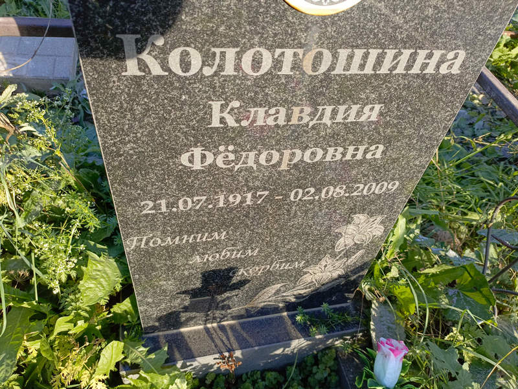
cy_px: 194
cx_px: 259
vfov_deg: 54.9
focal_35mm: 25
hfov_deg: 69.4
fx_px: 374
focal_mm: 4.76
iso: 110
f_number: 1.69
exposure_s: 1/283
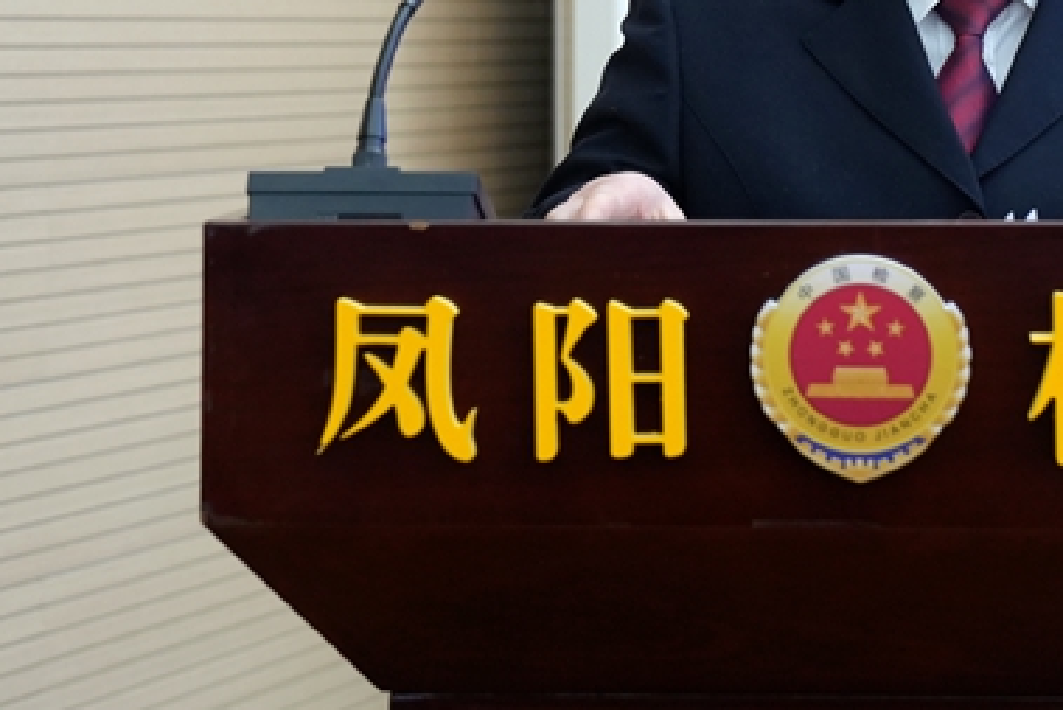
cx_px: 903
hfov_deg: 20.7
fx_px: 2865
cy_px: 13
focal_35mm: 97
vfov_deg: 13.9
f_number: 4
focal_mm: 46
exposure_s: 1/160
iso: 1250
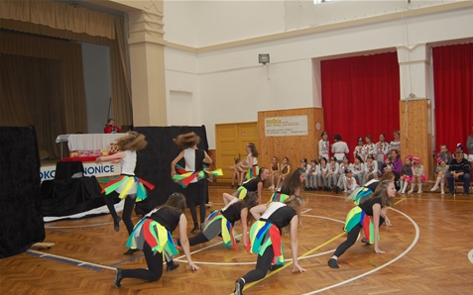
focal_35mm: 32
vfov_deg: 39.4
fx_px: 412
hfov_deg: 59.6
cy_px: 163
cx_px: 247
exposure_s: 1/60
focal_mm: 20
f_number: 3.8
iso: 400
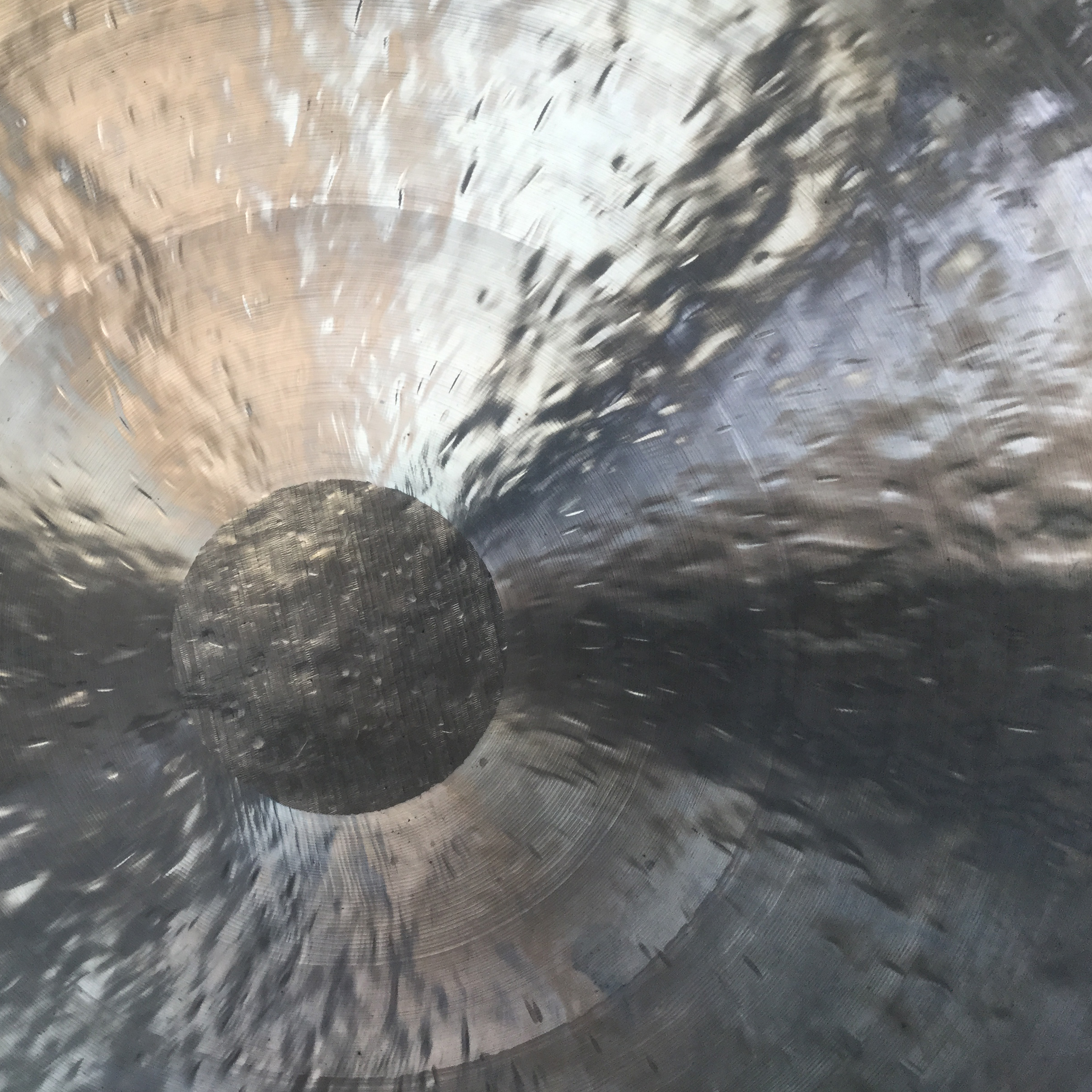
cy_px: 541
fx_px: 1321
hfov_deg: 44.3
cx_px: 365
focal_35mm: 37
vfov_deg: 44.9
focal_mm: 3.3
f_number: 2.4
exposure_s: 1/33
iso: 25
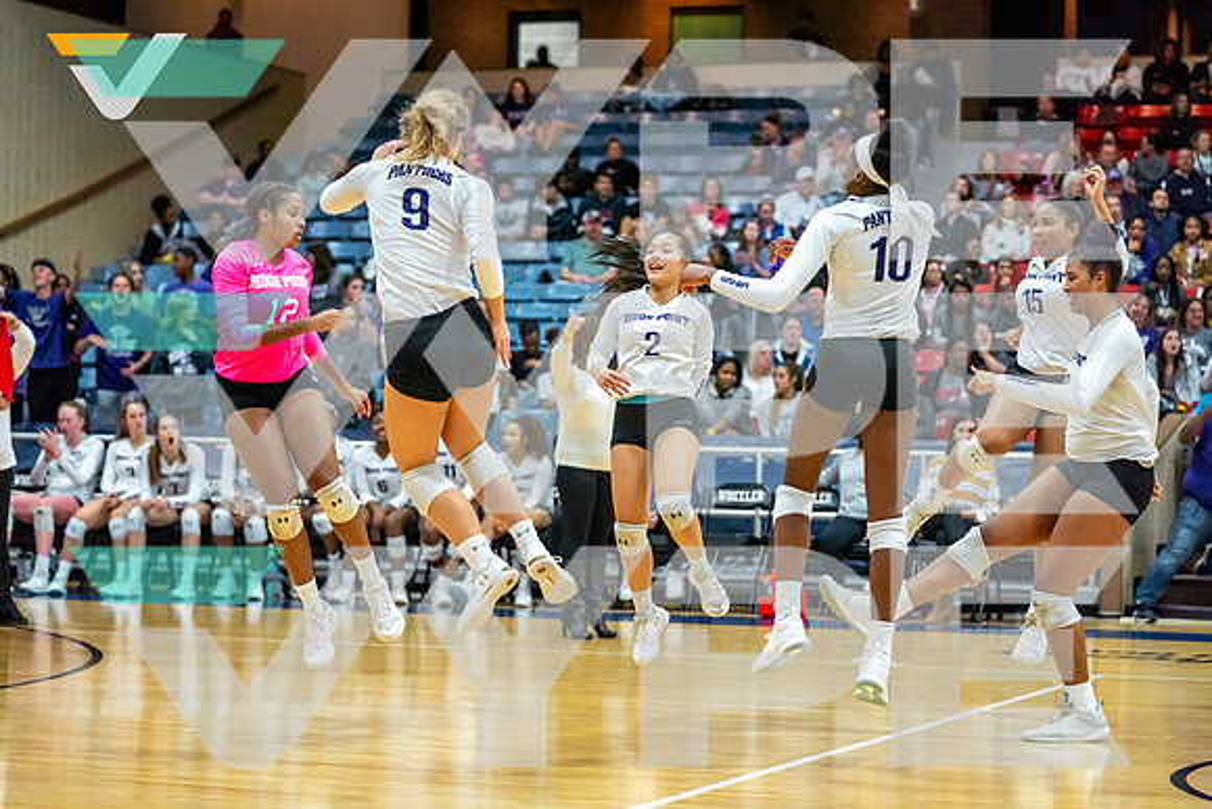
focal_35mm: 91
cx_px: 606
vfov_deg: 15.0
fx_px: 3064
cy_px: 404
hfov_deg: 22.4
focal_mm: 91
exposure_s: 1/1250
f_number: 2.8
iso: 2000
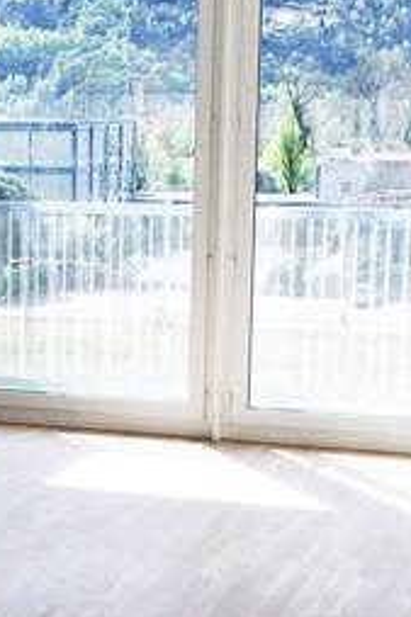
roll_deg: +0.2
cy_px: 364
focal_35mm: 95
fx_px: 1629
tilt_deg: -9.4
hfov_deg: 14.1
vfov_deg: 21.4
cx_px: -32
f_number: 2.2
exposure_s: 1/986
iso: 25
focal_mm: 4.15
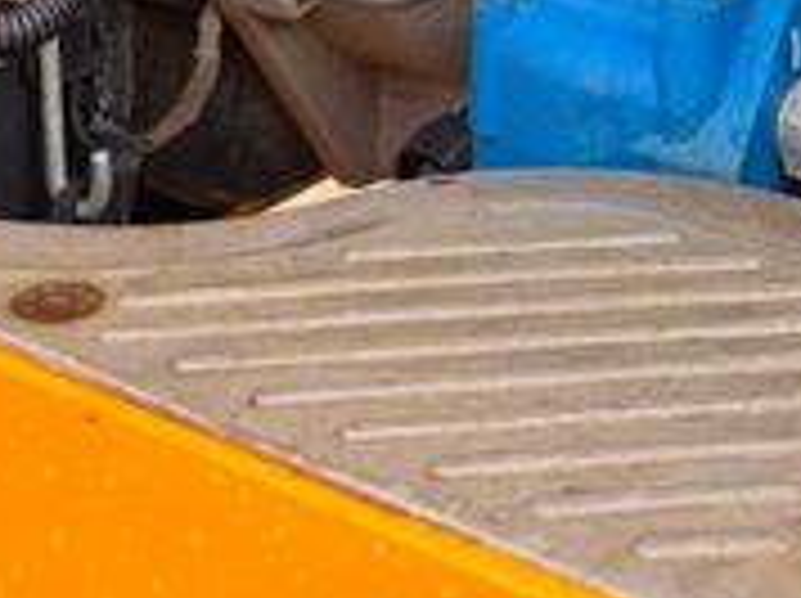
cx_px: 423
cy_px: -405
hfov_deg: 24.2
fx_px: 1872
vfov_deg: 16.0
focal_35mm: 81
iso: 100
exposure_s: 1/742
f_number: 1.78
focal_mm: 6.76
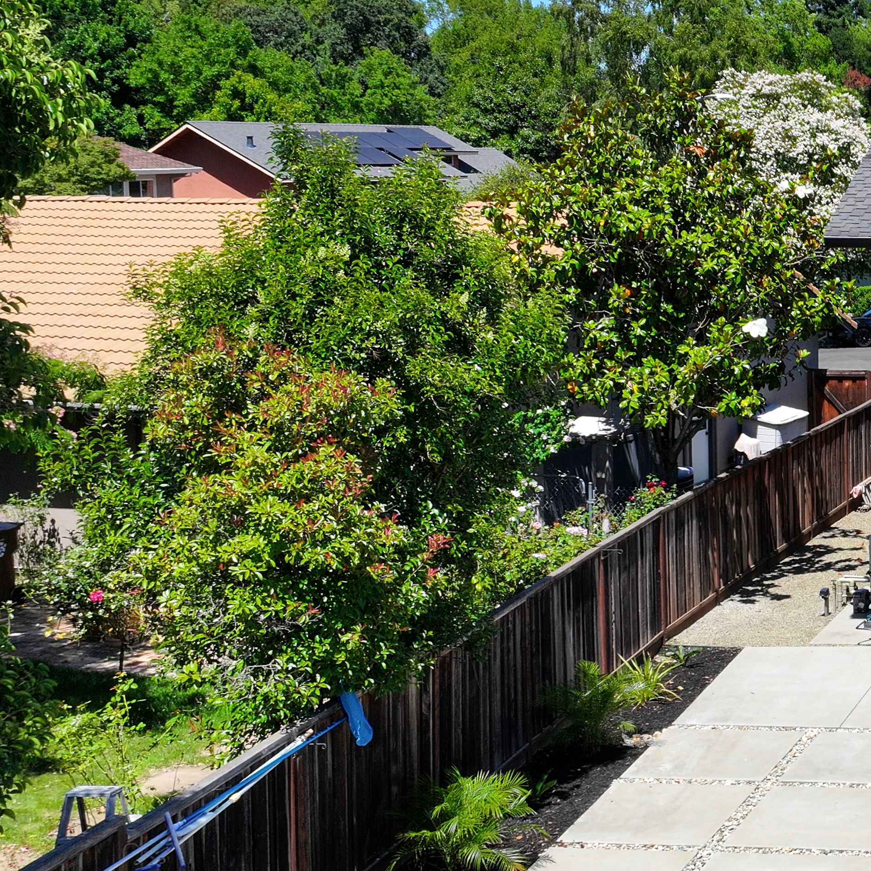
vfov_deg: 28.8
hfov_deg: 25.7
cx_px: 1074
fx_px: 1680
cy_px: 594
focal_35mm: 59
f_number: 8
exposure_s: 1/240
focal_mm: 12.29
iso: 100
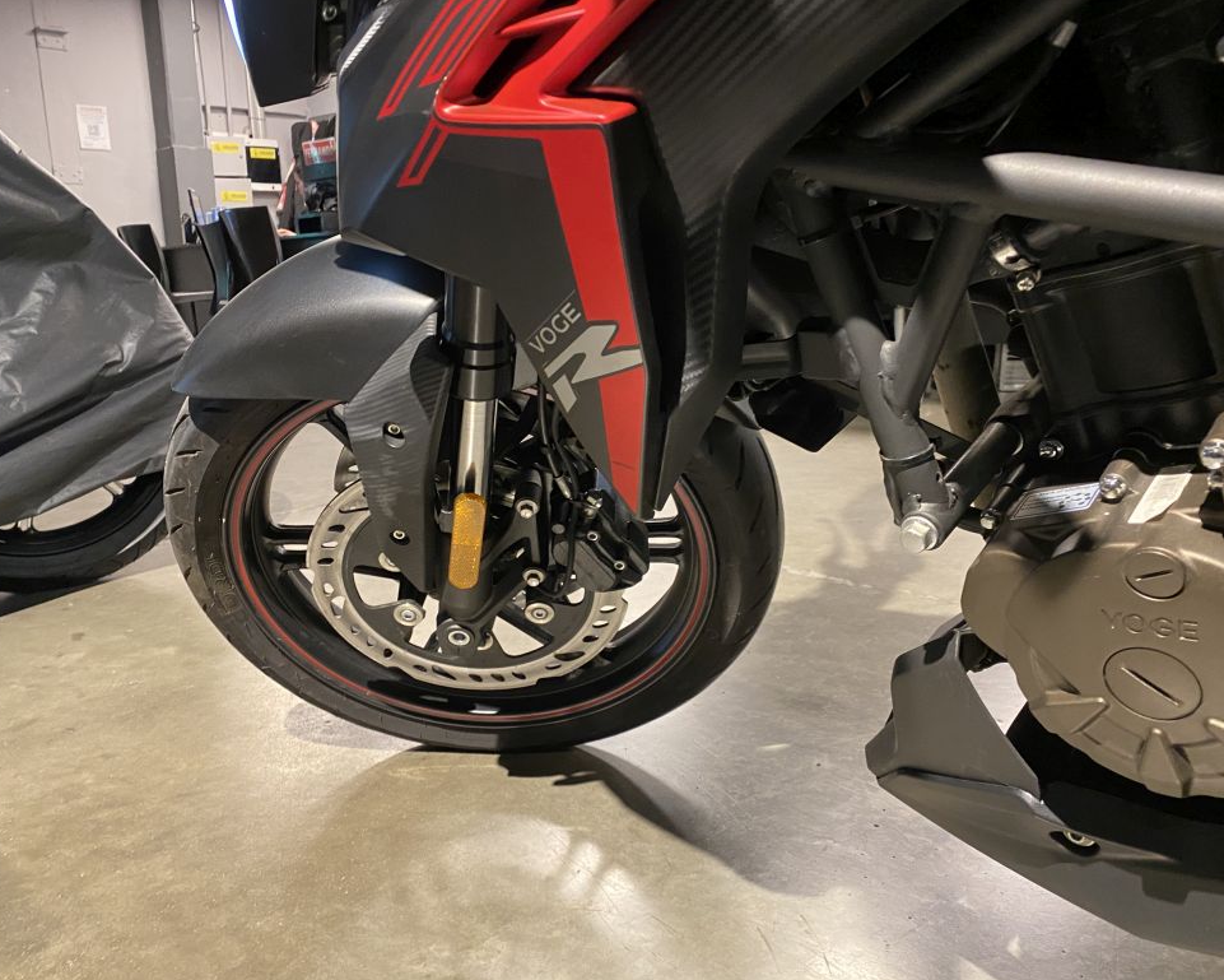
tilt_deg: -12.9
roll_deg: +1.6
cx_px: 574
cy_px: 480
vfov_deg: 51.5
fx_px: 1014
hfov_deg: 62.2
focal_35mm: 28
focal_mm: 4.25
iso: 400
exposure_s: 1/50
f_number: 1.8
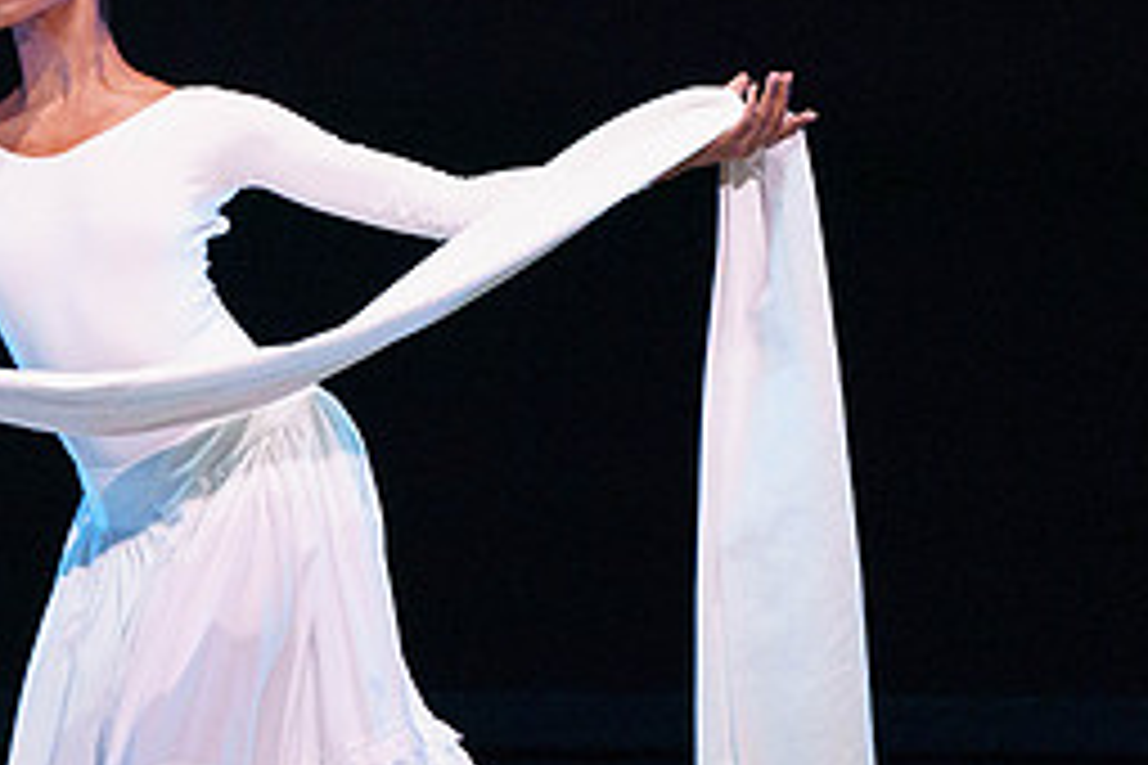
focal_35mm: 1067
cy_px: 328
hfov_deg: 1.9
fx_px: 34023
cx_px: -13
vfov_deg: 1.3
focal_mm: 400
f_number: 6.3
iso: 5000
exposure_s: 1/400
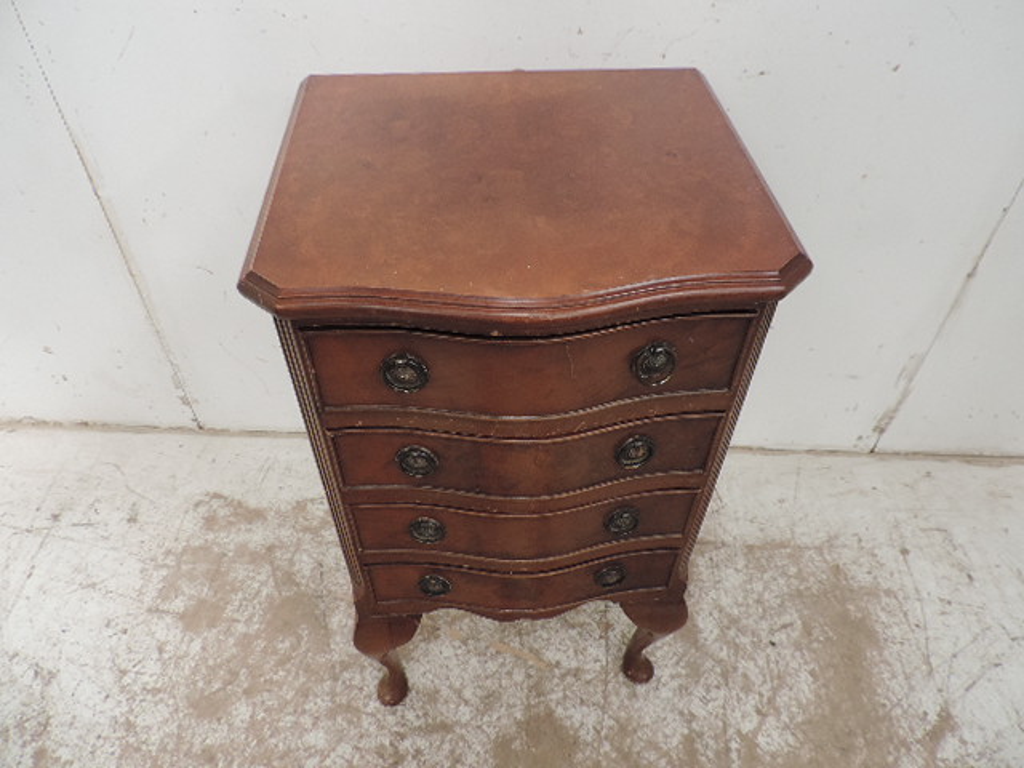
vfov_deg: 56.8
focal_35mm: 24
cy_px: 384
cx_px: 512
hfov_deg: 71.6
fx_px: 710
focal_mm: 4.3
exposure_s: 1/30
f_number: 3
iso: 280
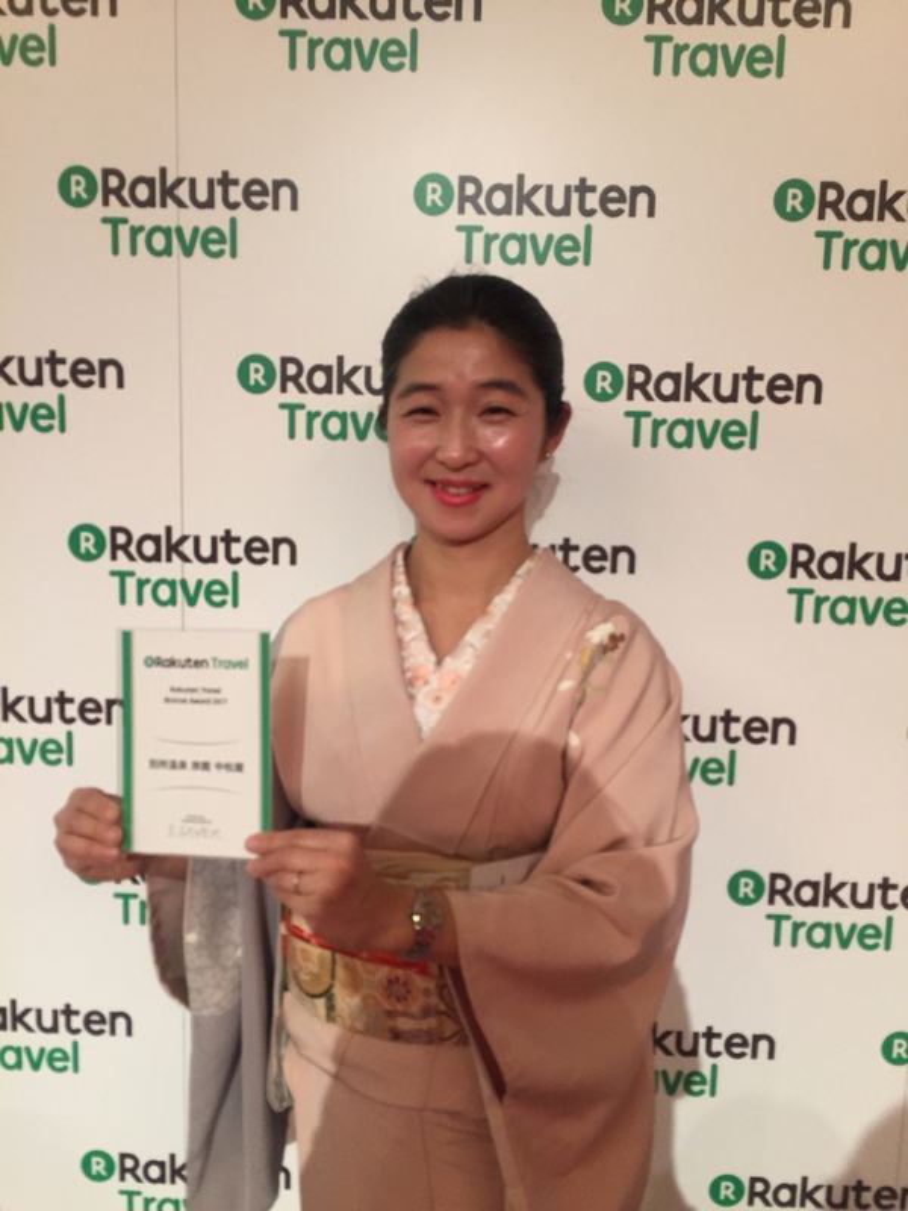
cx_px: 454
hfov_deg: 48.2
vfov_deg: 61.7
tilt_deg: -7.7
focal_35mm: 29
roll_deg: -0.4
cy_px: 606
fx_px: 1014
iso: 125
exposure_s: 1/30
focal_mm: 4.15
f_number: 2.2
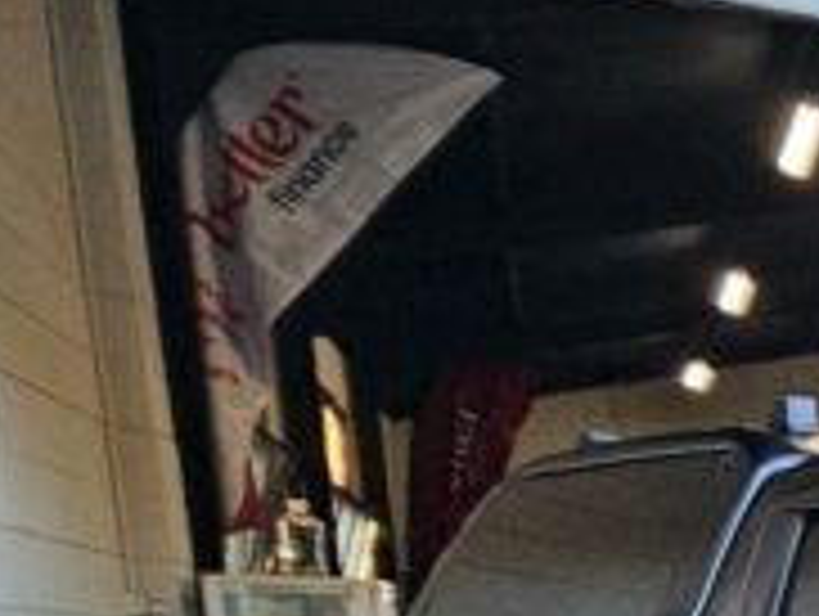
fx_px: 1729
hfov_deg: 15.5
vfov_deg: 17.6
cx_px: 1926
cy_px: 985
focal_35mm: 73
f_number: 2.2
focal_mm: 2.2
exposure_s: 1/70.8
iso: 64
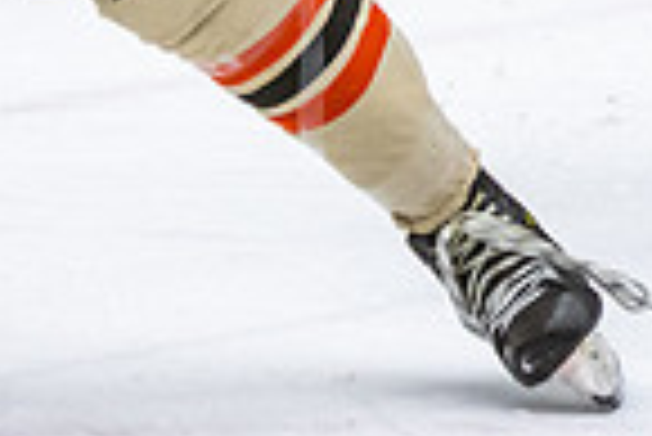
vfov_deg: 1.9
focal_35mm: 715
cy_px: -551
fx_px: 12962
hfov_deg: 2.9
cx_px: 864
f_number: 2.8
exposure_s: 1/640
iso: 1800
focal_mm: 98
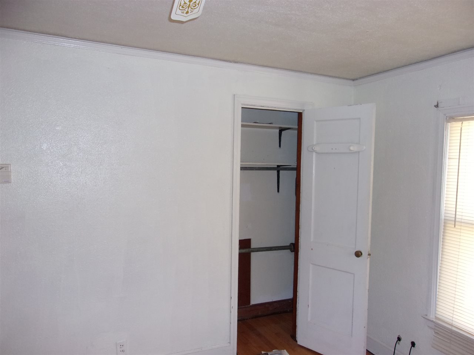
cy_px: 178
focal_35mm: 27
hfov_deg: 65.3
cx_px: 237
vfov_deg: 51.4
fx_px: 370
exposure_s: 1/34
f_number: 3
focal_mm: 4.9
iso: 200
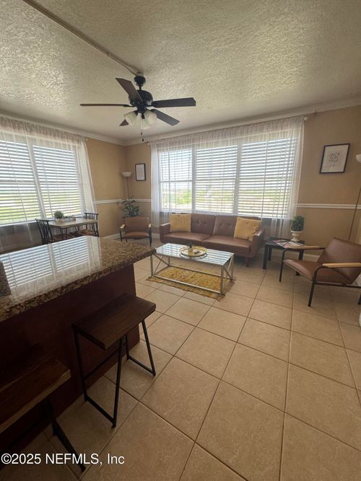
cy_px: 240
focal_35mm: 14
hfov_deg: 85.7
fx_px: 195
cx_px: 180
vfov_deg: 102.1
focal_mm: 2.22
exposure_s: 1/99
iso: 200
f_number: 2.2
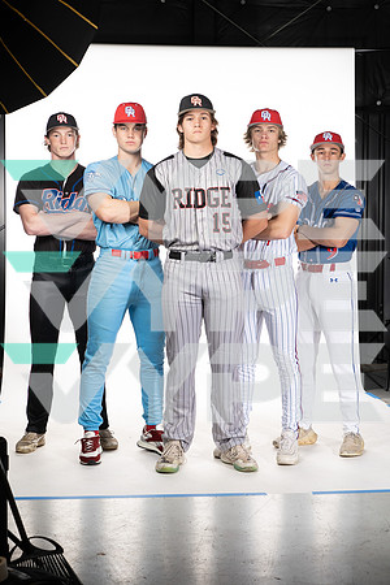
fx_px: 1024
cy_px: 292
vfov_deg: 31.9
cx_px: 195
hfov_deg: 21.6
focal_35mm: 63
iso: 400
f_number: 6.3
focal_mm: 63
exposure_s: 1/250
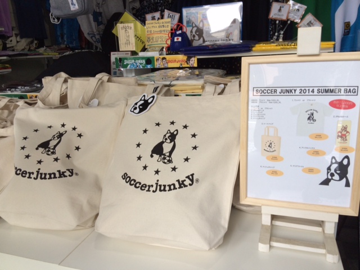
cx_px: 180
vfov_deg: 46.8
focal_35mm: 30
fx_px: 312
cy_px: 135
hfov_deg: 60.0
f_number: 2.2
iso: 40
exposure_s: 1/60
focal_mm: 4.12
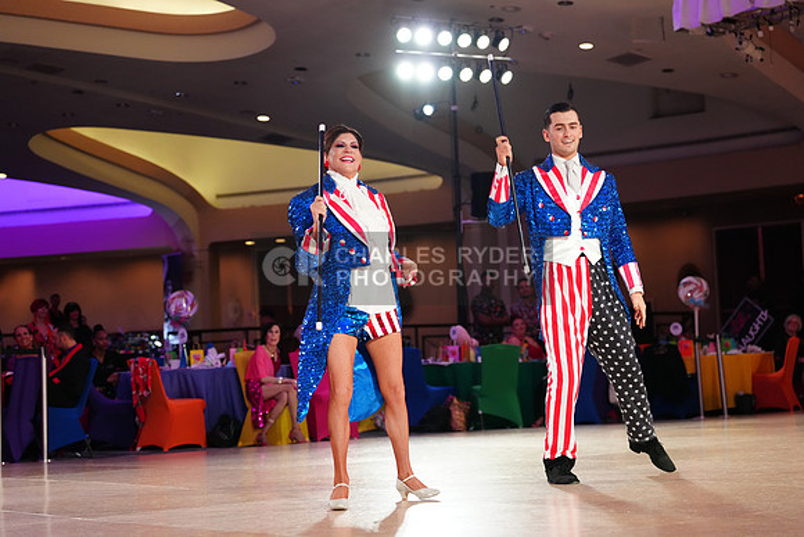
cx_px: 402
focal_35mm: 70
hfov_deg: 28.8
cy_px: 268
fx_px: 1564
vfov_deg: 19.5
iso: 3200
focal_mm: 70
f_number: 3.2
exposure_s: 1/500
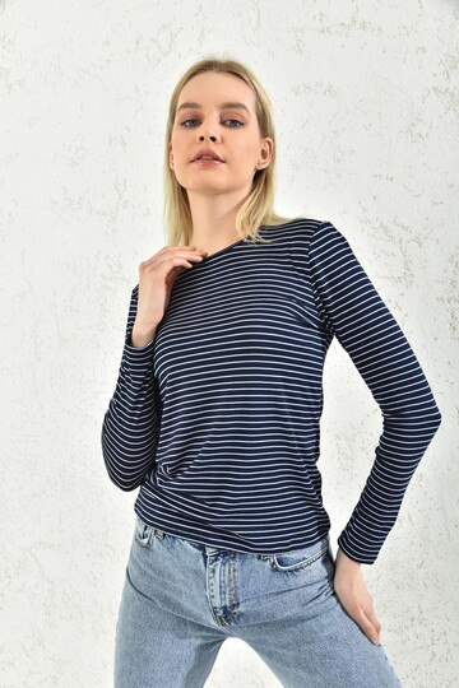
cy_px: 344
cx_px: 230
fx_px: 669
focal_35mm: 35
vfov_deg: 54.4
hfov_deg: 37.9
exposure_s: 1/160
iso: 100
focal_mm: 35
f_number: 7.1
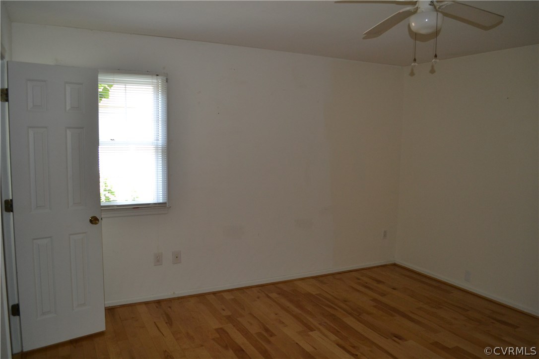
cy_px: 180
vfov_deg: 47.9
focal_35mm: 27
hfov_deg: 67.4
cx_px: 270
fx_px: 404
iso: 640
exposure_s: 1/60
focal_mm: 18
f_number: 3.5
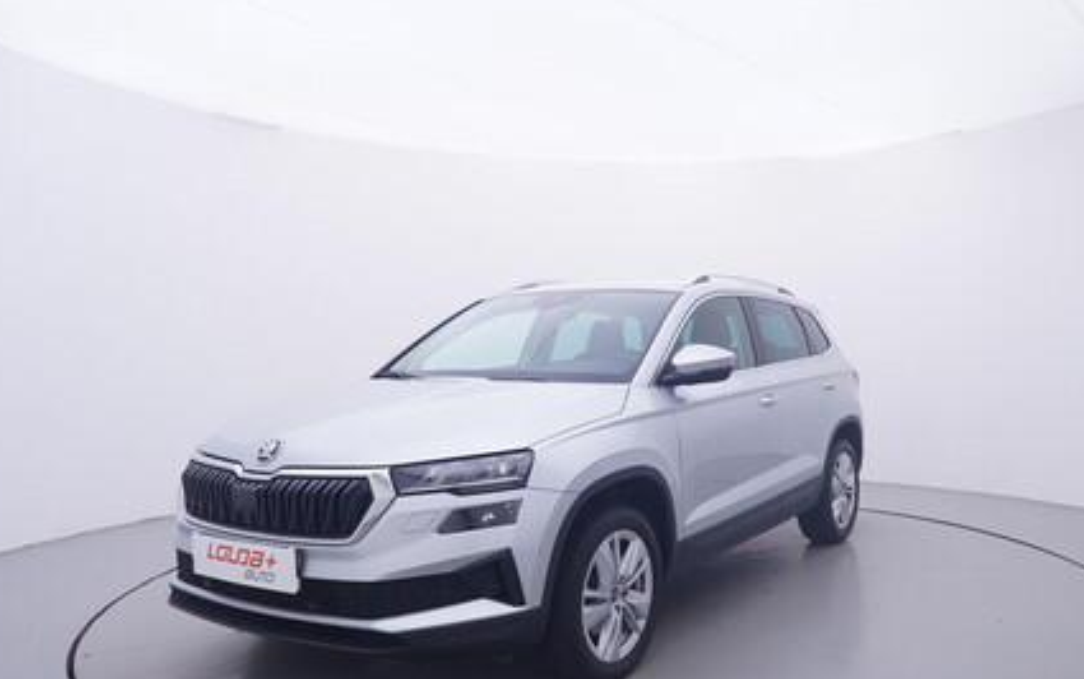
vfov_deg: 42.2
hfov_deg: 62.8
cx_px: 662
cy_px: 397
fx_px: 877
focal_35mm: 30
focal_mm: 15
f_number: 5
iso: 200
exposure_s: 1/80
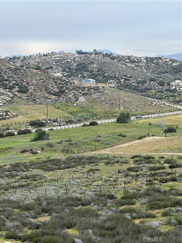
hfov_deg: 19.1
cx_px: 91
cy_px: 122
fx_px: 540
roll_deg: -1.2
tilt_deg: -1.3
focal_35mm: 77
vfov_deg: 25.3
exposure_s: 1/253
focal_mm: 9
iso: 32
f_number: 2.8
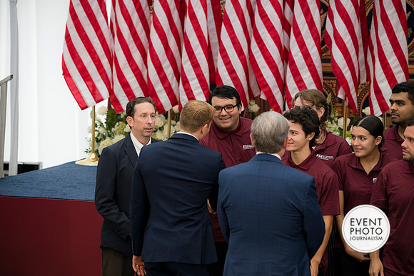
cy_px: 138
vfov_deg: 10.3
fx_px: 1530
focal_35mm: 133
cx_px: 207
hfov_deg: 15.4
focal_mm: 133
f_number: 4
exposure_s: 1/250
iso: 100
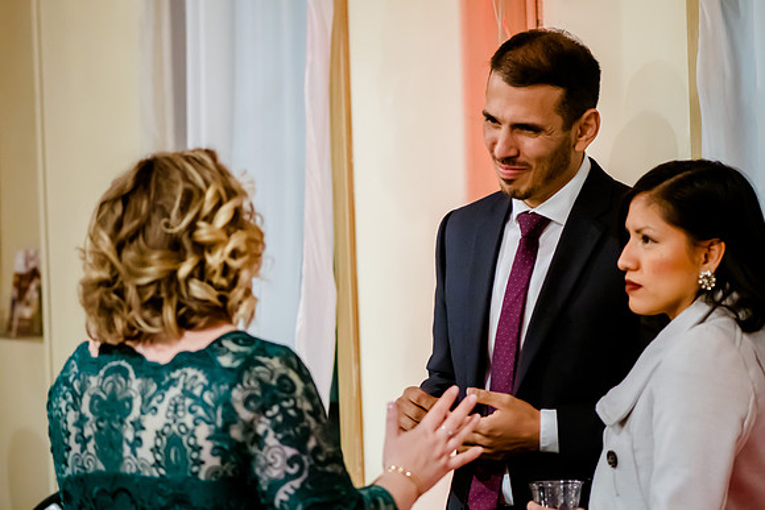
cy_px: 255
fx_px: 3348
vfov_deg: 8.7
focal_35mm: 158
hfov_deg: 13.0
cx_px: 382
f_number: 2.8
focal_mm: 105
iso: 4000
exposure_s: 1/100
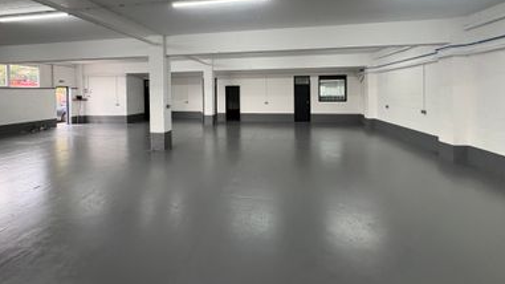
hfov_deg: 99.3
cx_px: 241
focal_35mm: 16
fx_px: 214
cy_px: 94
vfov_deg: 65.2
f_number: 2.2
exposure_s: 1/99
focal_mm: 2.22
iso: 100
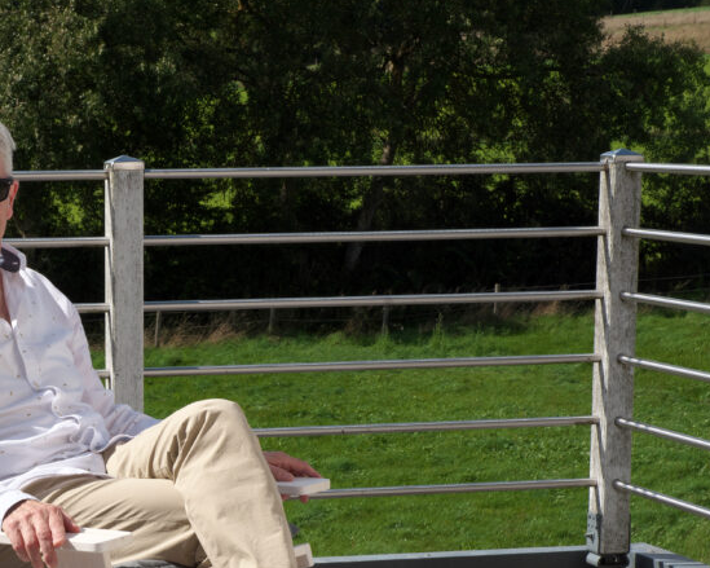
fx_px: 2647
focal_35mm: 126
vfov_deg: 12.2
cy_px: 434
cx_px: 62
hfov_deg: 15.1
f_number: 18
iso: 100
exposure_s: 1/80
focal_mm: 48
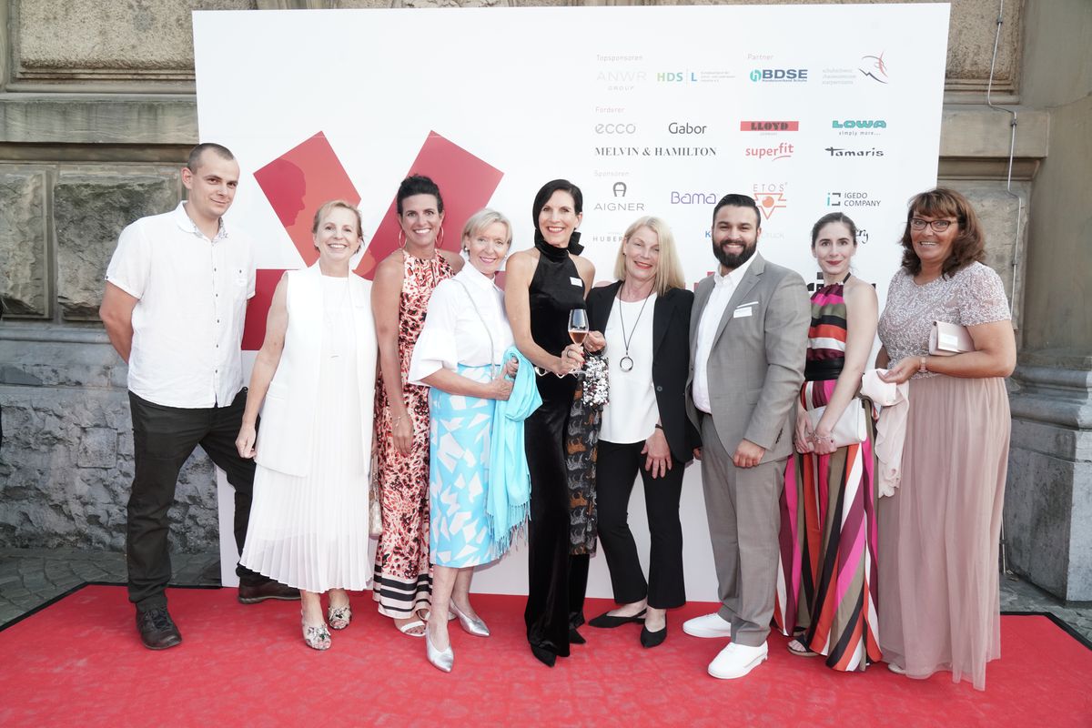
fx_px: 728
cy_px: 364
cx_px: 546
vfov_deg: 53.1
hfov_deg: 73.7
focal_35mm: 24
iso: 1600
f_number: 10
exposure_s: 1/60
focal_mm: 24
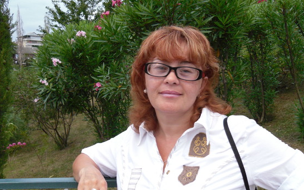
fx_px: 323
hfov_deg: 50.4
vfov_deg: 32.8
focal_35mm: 39
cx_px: 150
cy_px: 100
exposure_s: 1/45
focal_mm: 6
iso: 200
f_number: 2.8
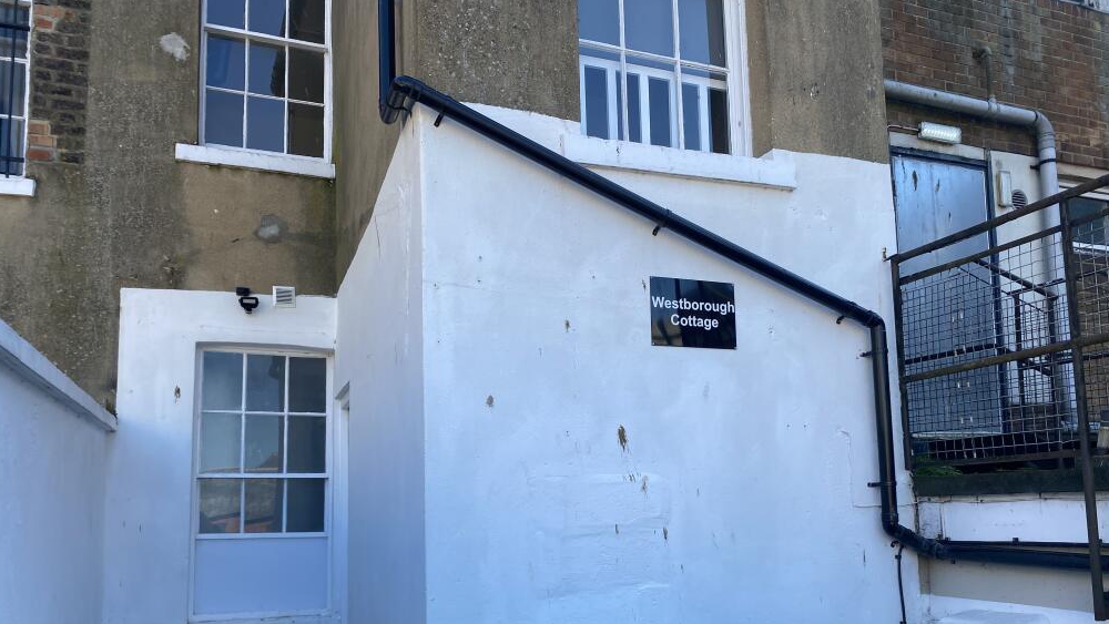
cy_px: 422
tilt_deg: +6.3
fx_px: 853
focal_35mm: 29
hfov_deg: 66.1
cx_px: 562
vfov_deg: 39.7
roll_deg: +2.0
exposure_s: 1/702
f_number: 1.8
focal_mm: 4.25
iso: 32
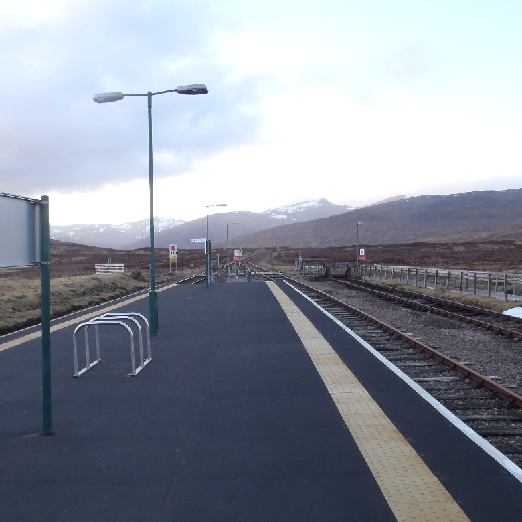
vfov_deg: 48.4
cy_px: 267
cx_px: 181
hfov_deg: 47.8
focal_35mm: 34
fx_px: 580
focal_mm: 5
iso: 100
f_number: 3.5
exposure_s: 1/60
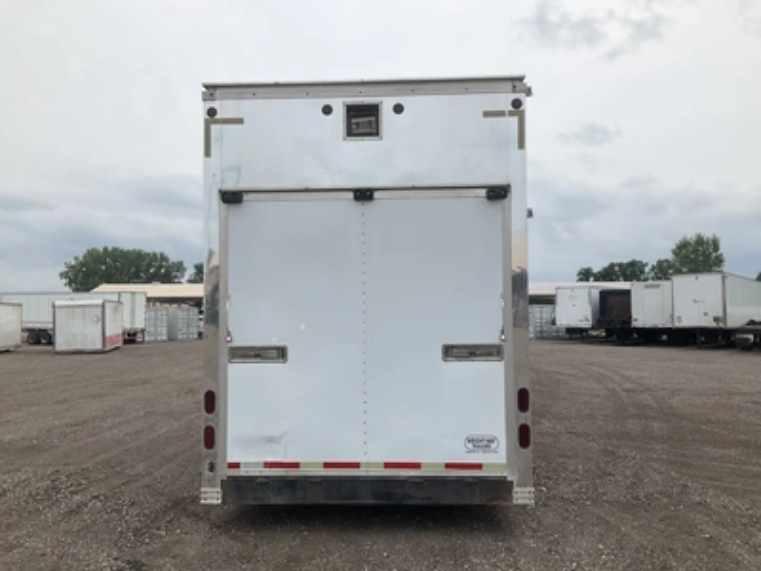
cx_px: 380
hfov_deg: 61.7
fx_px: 638
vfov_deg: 48.2
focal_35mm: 29
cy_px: 286
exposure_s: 1/3125
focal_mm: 3
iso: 25
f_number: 1.8
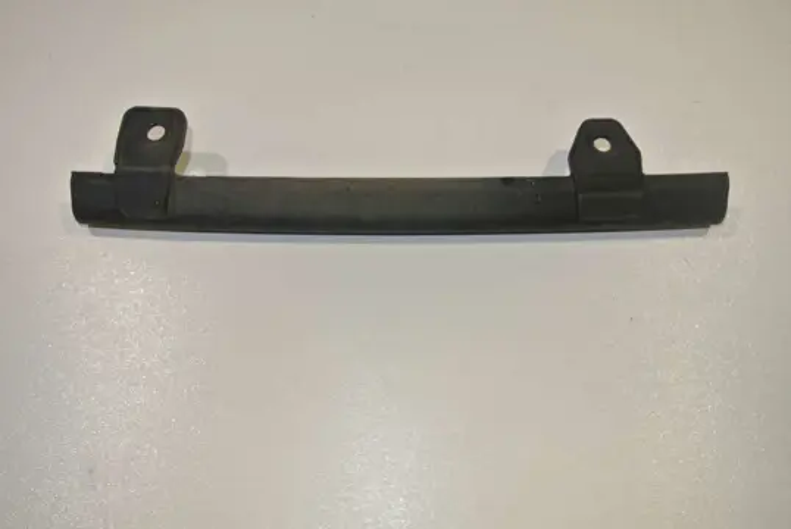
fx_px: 792
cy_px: 264
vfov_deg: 37.0
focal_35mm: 36
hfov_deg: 53.1
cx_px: 396
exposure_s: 1/60
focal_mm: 13.6
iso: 200
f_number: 4
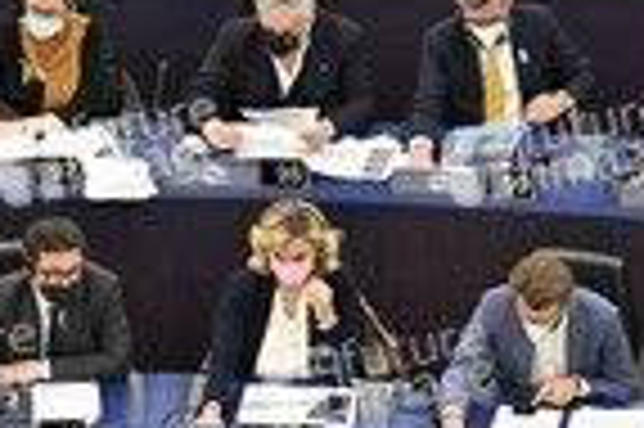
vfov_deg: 3.2
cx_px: -11
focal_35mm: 425
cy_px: 41
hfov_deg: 4.8
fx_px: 7594
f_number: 2.8
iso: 1250
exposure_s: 1/400
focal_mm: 135
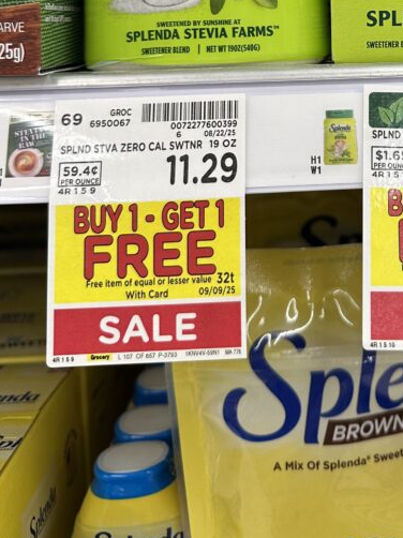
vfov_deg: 35.9
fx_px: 761
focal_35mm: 49
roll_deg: +0.6
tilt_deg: -2.0
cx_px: 374
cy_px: 28
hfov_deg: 28.3
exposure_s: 1/116
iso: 125
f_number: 1.78
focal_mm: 6.86
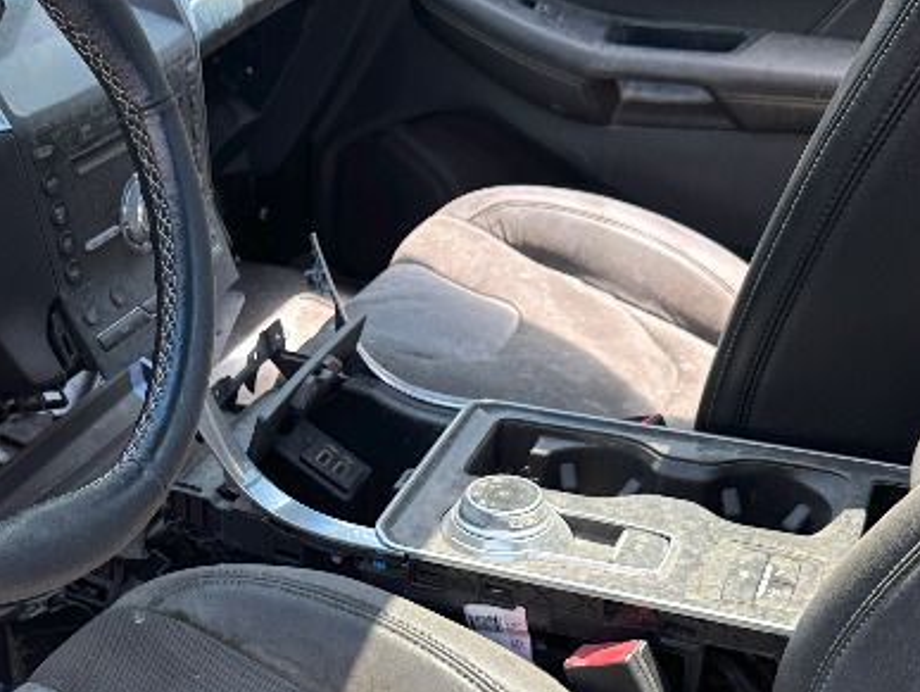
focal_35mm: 57
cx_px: 214
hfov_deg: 33.0
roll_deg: -0.3
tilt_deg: -34.2
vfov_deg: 25.4
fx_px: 1516
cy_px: 507
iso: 64
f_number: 1.78
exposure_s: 1/149
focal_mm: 6.86
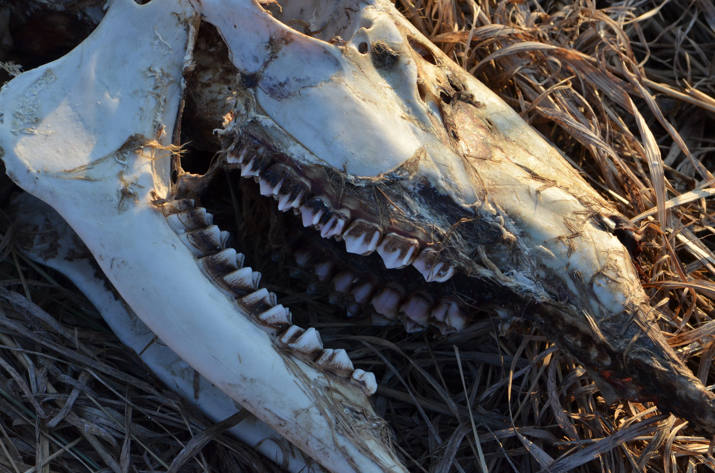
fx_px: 3449
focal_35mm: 174
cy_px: 236
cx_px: 358
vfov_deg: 7.9
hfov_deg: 11.8
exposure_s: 1/500
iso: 800
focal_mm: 116
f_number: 11
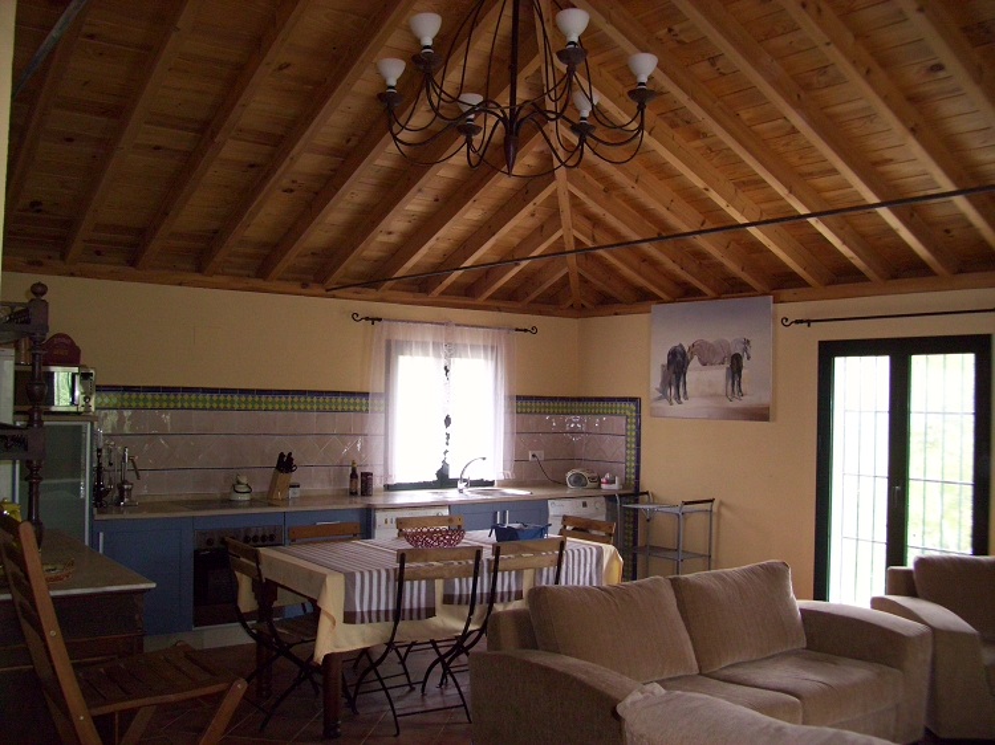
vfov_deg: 44.1
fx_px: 920
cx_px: 498
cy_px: 372
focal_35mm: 32
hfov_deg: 56.8
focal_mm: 5.7
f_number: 2.9
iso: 160
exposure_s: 1/40
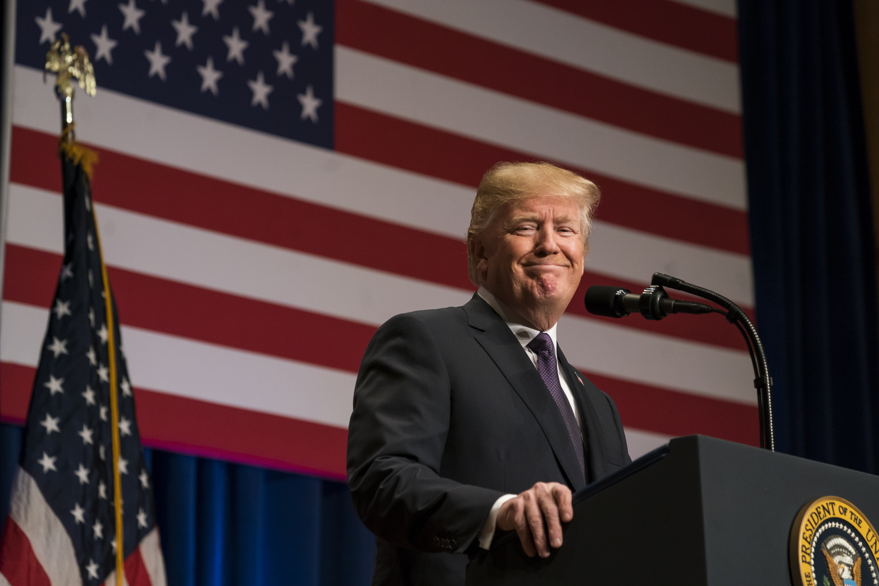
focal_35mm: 215
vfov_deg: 6.4
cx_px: 440
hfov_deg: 9.6
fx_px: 5249
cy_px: 293
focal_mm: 215
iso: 1600
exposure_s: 1/200
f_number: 5.6
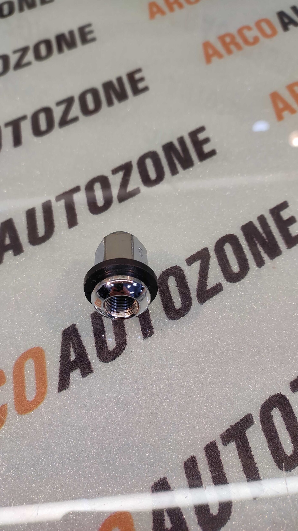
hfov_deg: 58.3
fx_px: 267
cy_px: 259
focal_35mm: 19
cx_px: 137
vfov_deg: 89.5
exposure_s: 1/50
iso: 114
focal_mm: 4.74
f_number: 1.79
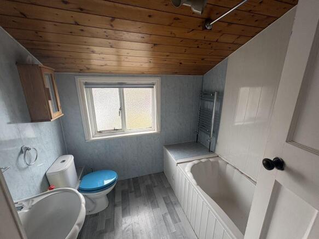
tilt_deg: -14.0
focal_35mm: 14
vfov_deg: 85.7
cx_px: 160
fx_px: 129
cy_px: 120
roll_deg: +0.9
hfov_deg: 102.1
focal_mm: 2.22
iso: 50
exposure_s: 1/99
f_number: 2.2
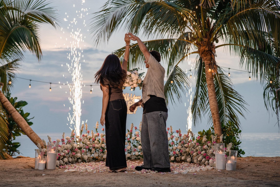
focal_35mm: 52
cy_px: 94
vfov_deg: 26.0
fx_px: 403
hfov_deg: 38.3
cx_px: 140
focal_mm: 50
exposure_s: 1/200
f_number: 2.5
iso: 160
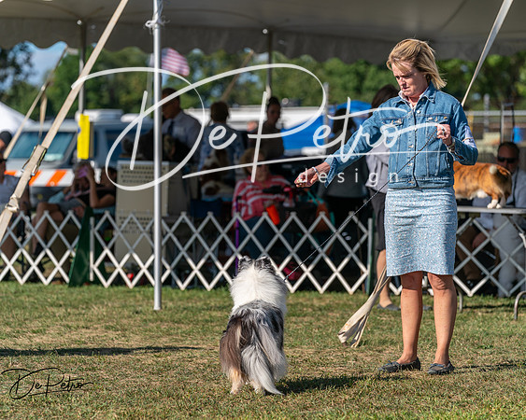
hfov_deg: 11.7
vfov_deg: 9.3
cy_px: 210
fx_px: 2576
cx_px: 263
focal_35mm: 166
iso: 100
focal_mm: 147
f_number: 4.5
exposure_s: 1/1250
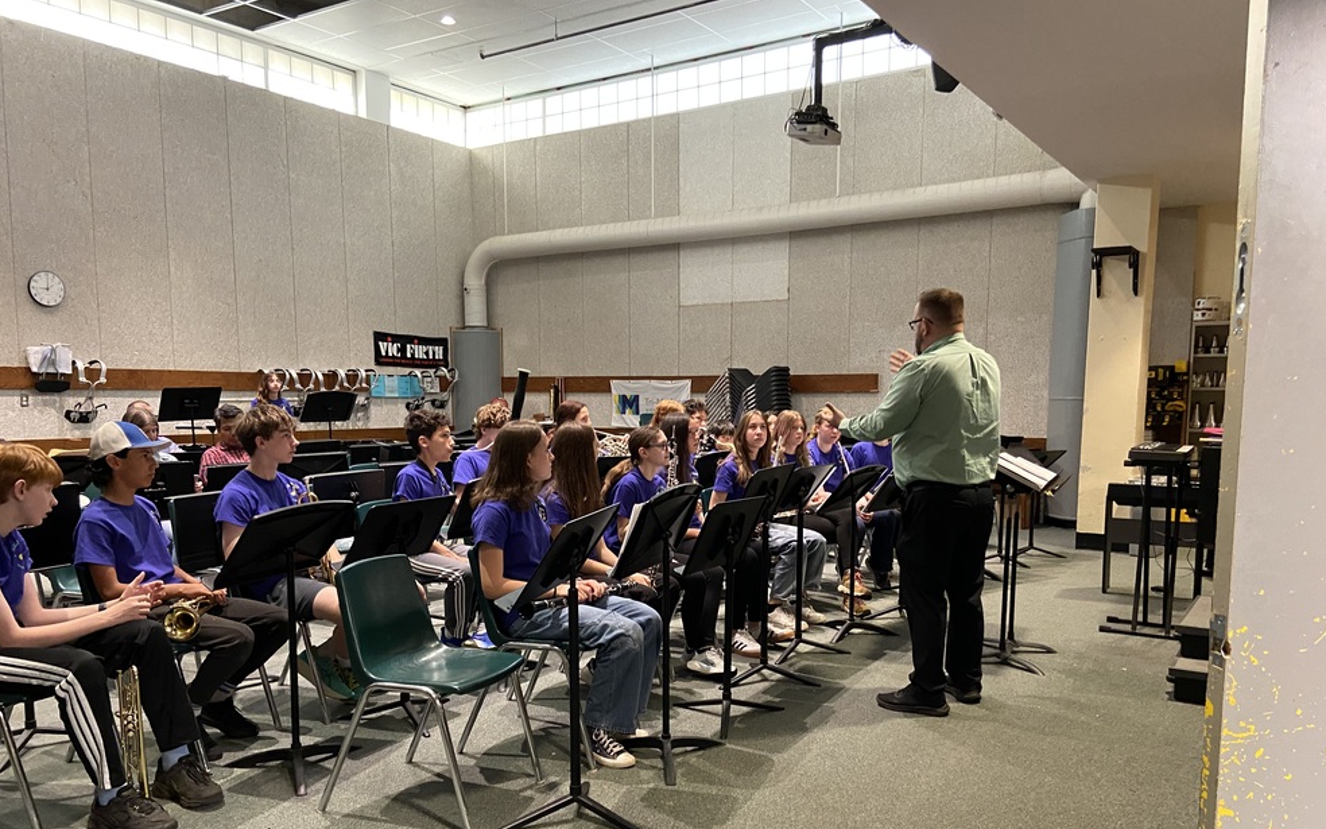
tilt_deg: -6.0
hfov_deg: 66.5
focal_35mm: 28
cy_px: 501
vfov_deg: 44.3
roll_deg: +0.2
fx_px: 1012
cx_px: 655
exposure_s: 1/30
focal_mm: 4.25
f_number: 1.8
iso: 640
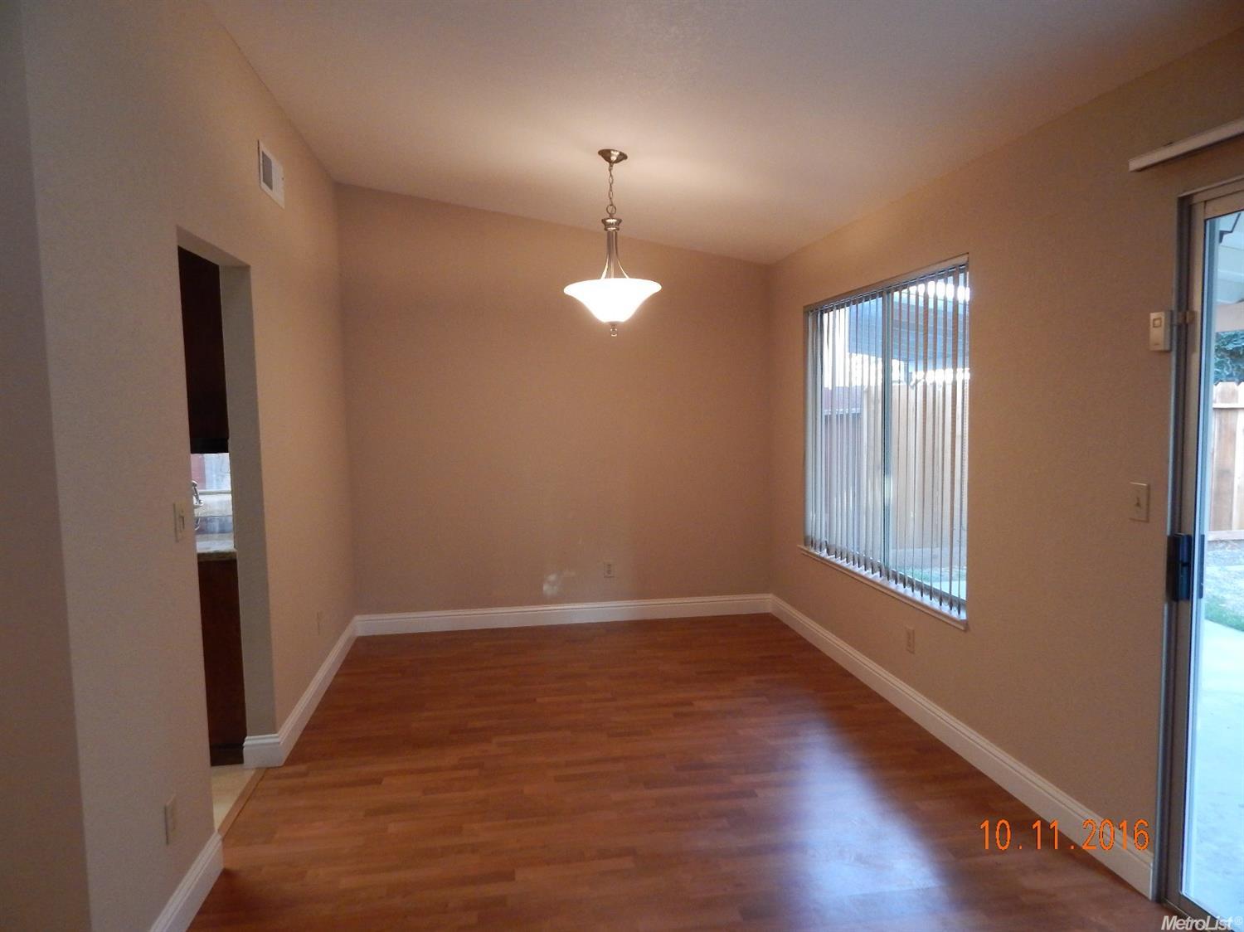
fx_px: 790
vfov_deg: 61.1
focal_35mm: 22
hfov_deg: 76.4
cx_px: 622
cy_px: 466
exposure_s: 1/60
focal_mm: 4
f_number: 3
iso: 400
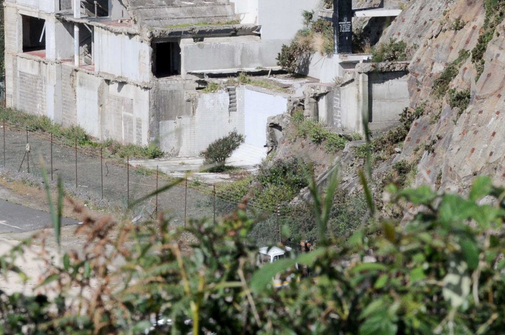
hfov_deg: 7.6
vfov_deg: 5.1
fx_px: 3783
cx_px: 232
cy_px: 24
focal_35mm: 270
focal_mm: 90
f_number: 13
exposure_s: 1/640
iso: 640
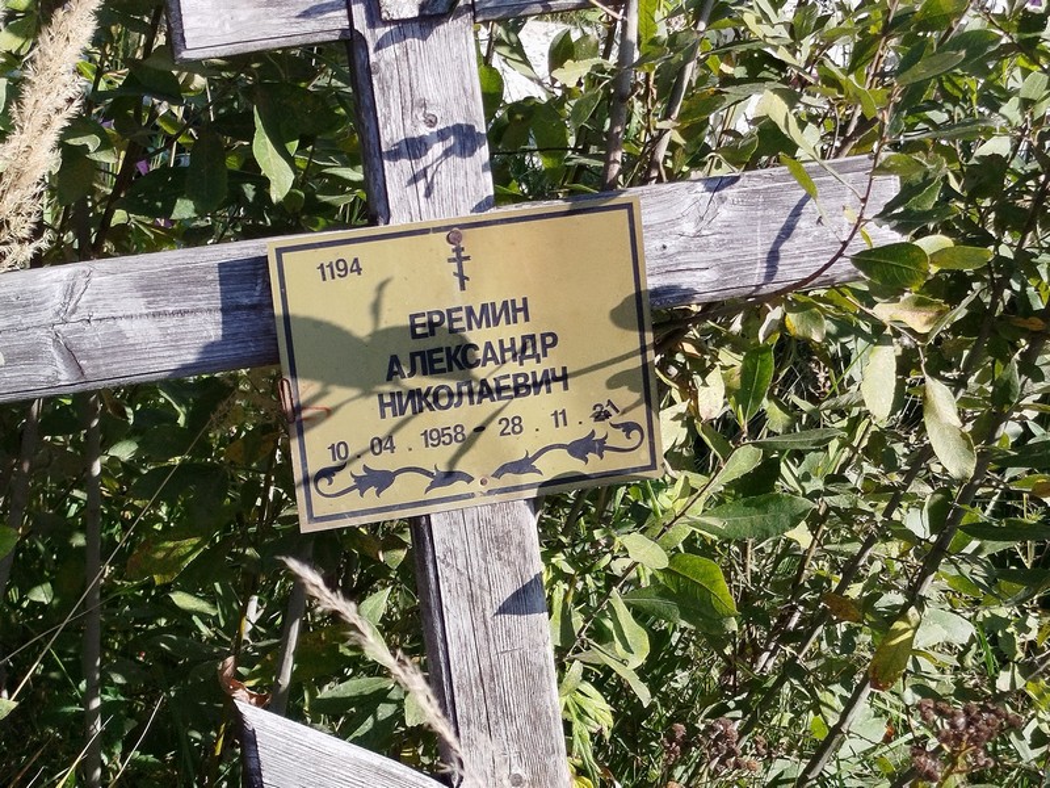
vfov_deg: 48.2
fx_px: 880
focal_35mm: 29
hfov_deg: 61.7
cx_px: 525
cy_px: 394
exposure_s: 1/404
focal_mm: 5.31
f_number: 1.7
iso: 50
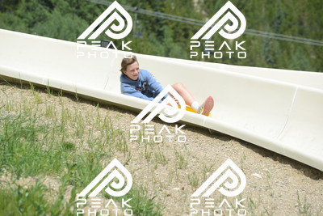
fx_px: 1750
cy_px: 108
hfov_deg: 10.5
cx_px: 162
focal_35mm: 195
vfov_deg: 7.0
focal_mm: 195
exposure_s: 1/640
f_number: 6.3
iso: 200
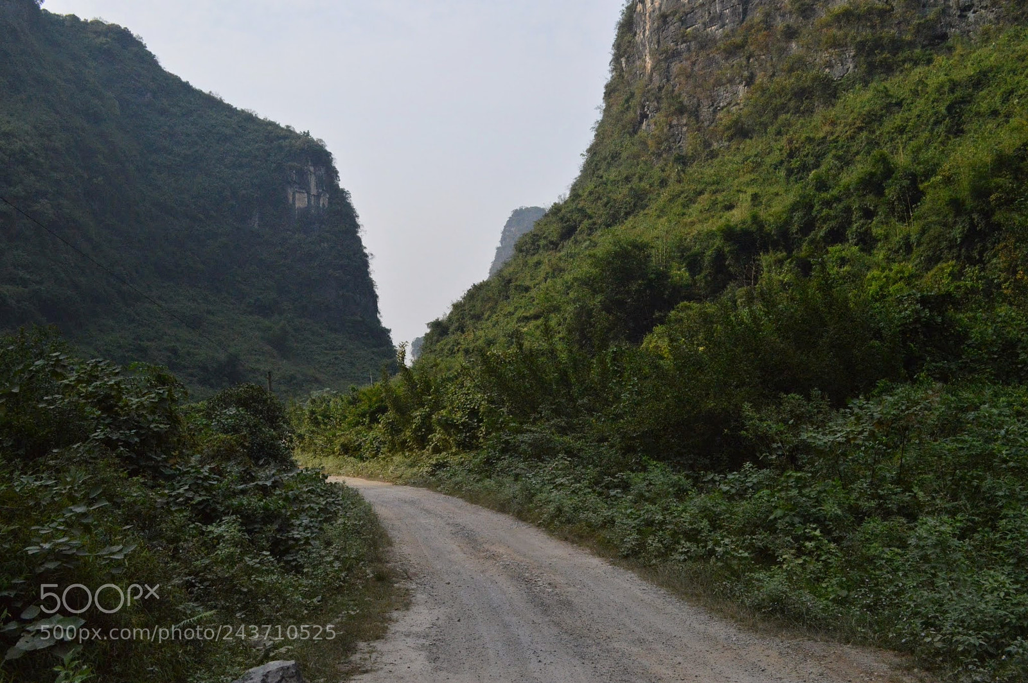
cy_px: 342
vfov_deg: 39.9
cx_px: 514
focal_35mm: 33
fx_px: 942
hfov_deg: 57.3
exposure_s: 1/4000
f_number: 6.3
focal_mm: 22
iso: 1600
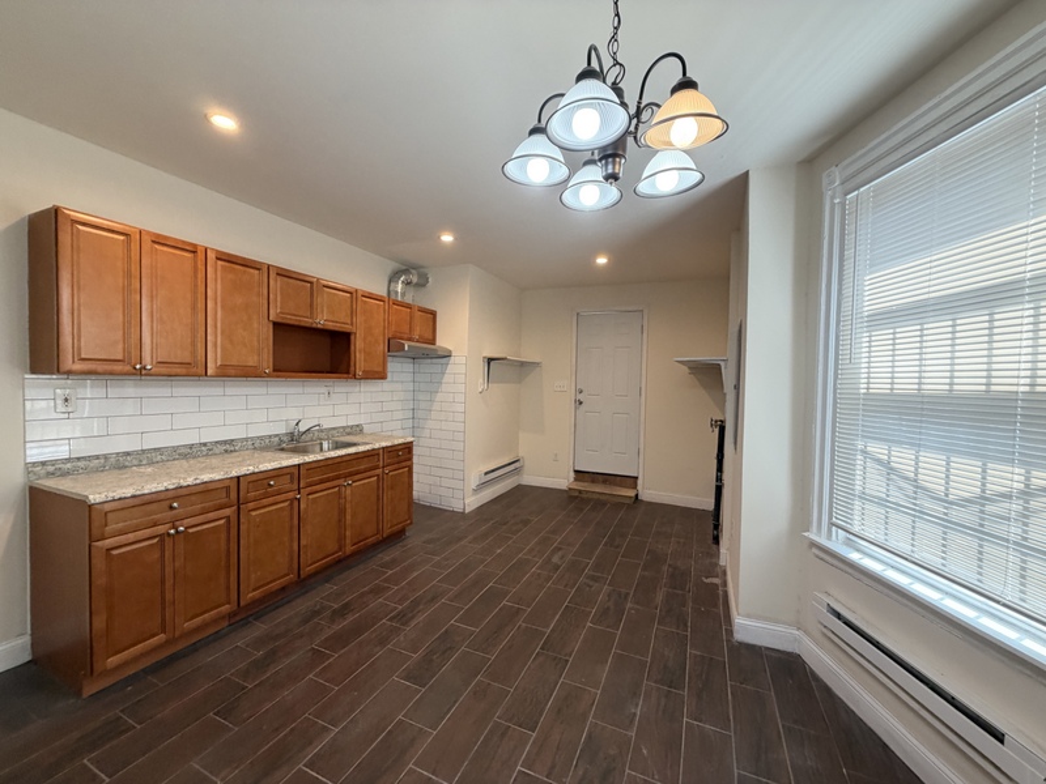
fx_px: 423
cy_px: 392
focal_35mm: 14
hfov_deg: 102.1
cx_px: 523
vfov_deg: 85.7
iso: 200
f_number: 2.2
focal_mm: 2.22
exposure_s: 1/120
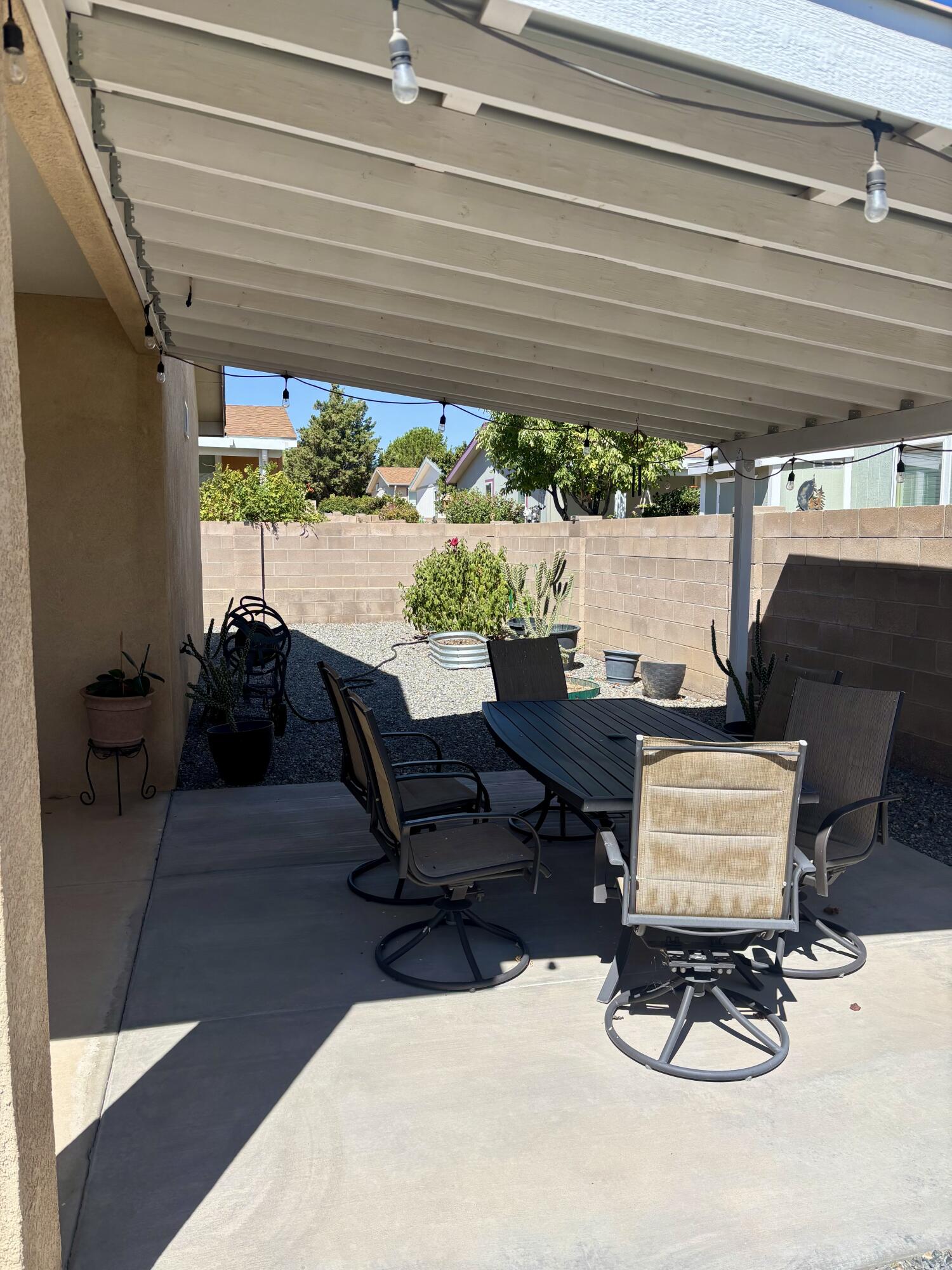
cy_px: 635
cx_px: 476
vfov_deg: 67.3
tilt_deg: -5.6
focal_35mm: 26
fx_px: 953
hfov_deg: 53.1
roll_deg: -0.7
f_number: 1.6
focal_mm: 5.96
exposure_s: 1/2778
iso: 50
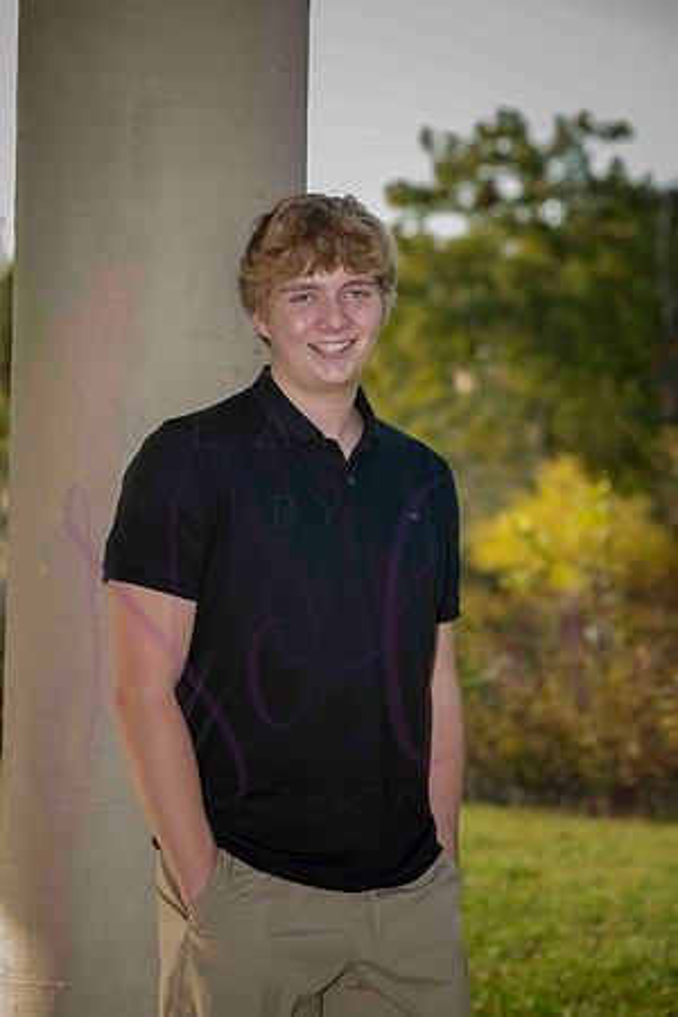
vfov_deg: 22.1
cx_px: 339
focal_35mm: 92
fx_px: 2599
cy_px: 508
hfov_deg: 14.9
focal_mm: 92
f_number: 5
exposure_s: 1/640
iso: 800
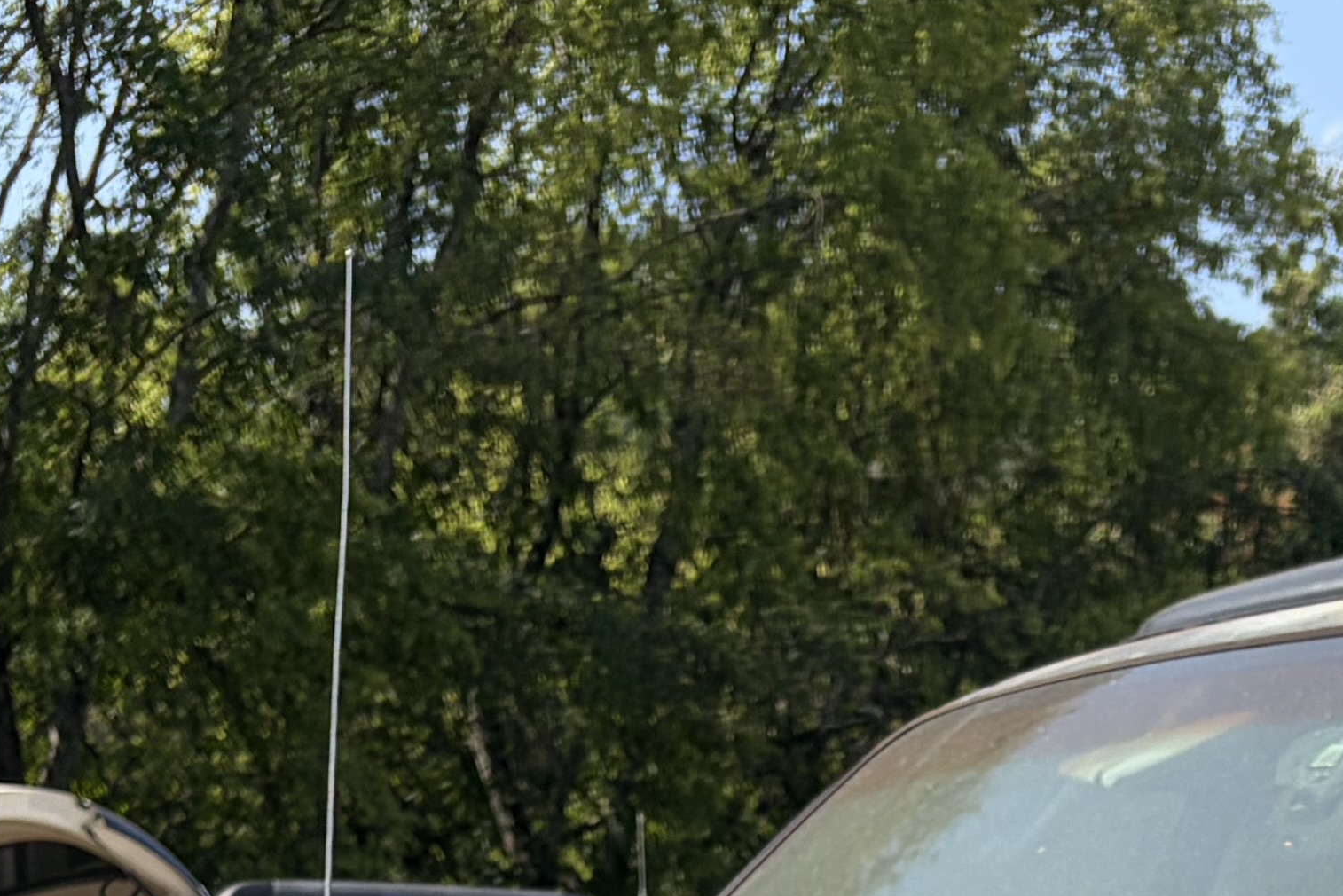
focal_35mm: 102
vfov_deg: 12.0
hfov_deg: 19.9
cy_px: 1755
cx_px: 903
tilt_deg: -7.4
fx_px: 3806
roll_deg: -1.6
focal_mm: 5.96
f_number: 1.6
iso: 64
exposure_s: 1/3448
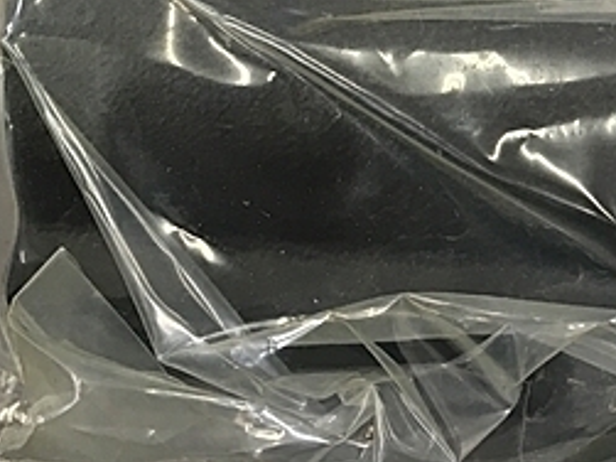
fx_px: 1316
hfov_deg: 24.6
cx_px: 670
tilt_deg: -68.4
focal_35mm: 74
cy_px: 96
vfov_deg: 19.7
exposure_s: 1/30
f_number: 2.2
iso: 50
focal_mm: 4.15
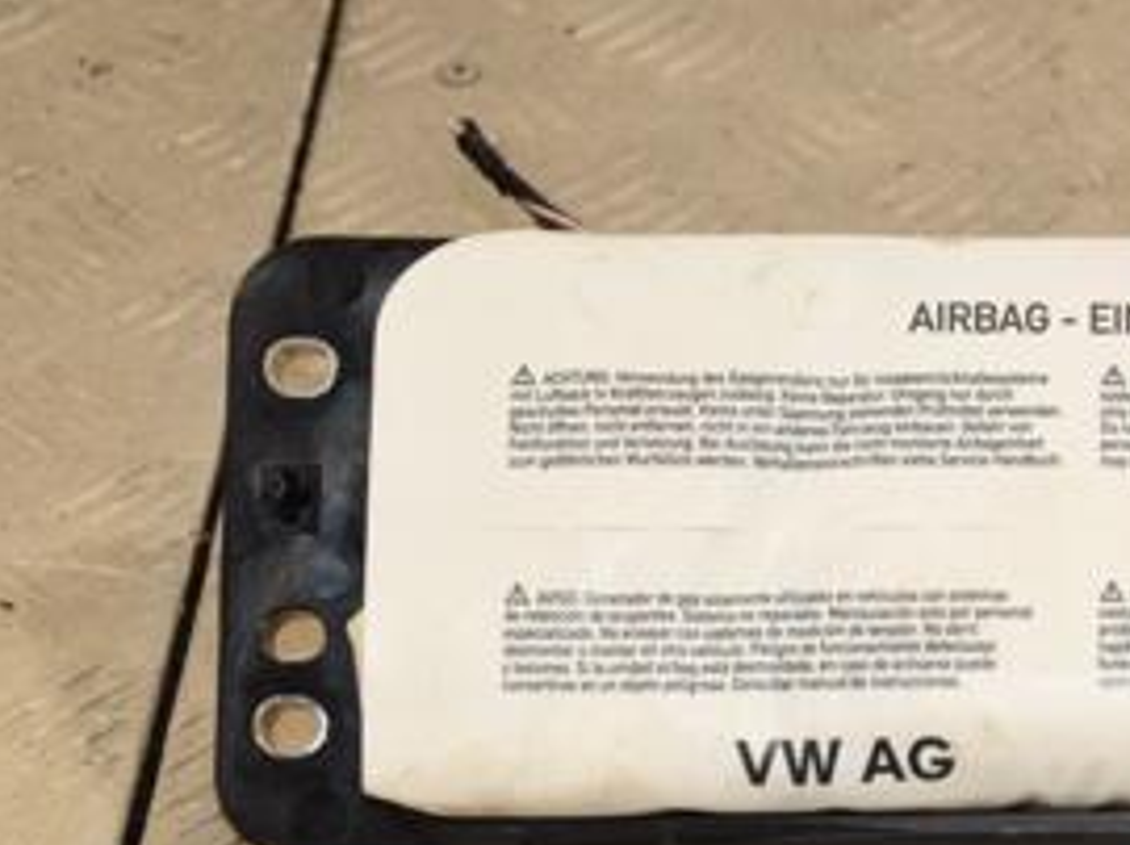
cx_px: 1034
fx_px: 5023
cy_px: 531
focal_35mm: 154
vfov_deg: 9.6
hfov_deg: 12.7
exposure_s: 1/200
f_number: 8
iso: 800
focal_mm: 48
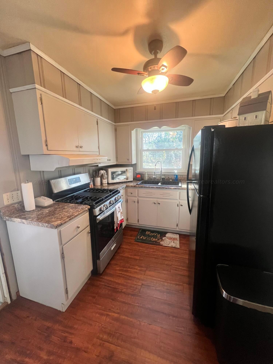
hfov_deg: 89.9
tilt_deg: -11.1
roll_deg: +0.5
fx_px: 137
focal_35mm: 13
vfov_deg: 106.2
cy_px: 182
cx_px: 136
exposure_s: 1/60
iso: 125
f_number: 1.8
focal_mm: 1.57
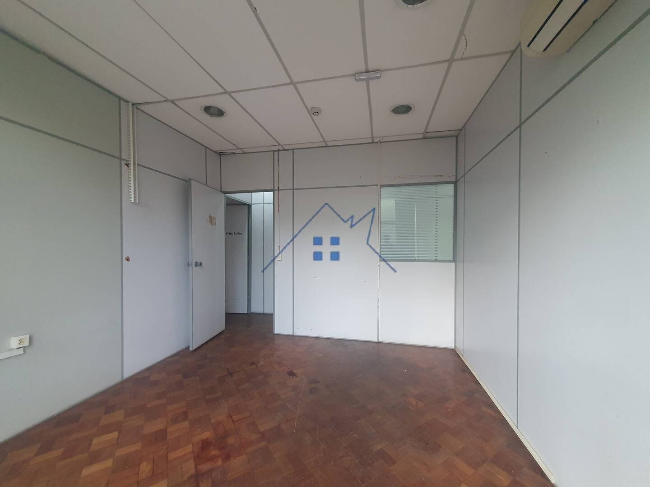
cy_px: 244
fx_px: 244
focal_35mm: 13
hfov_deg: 106.2
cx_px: 325
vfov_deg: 89.9
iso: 400
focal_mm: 1.8
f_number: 2.2
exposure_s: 1/40
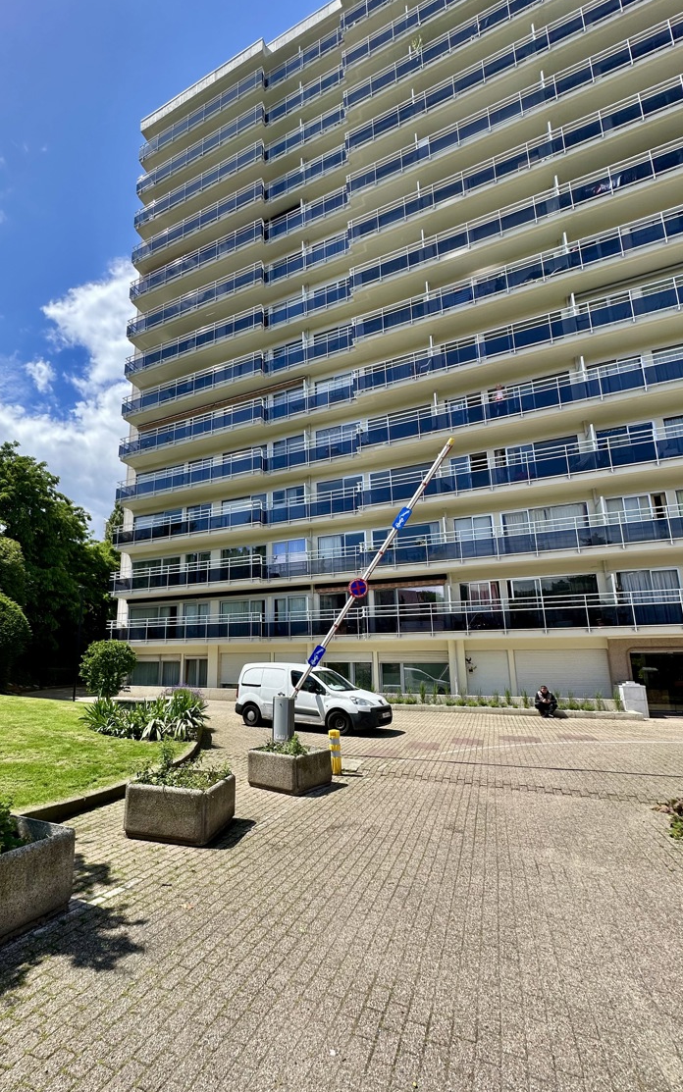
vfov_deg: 97.7
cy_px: 578
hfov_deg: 70.1
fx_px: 476
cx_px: 253
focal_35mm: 16
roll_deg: -1.6
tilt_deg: +12.7
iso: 50
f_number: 2.2
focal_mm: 2.22
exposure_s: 1/1531
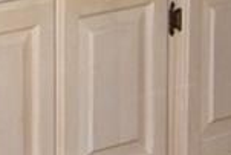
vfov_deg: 4.7
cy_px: -249
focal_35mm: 285
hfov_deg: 6.7
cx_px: -408
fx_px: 1830
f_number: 4.5
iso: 400
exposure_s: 1/60
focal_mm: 28
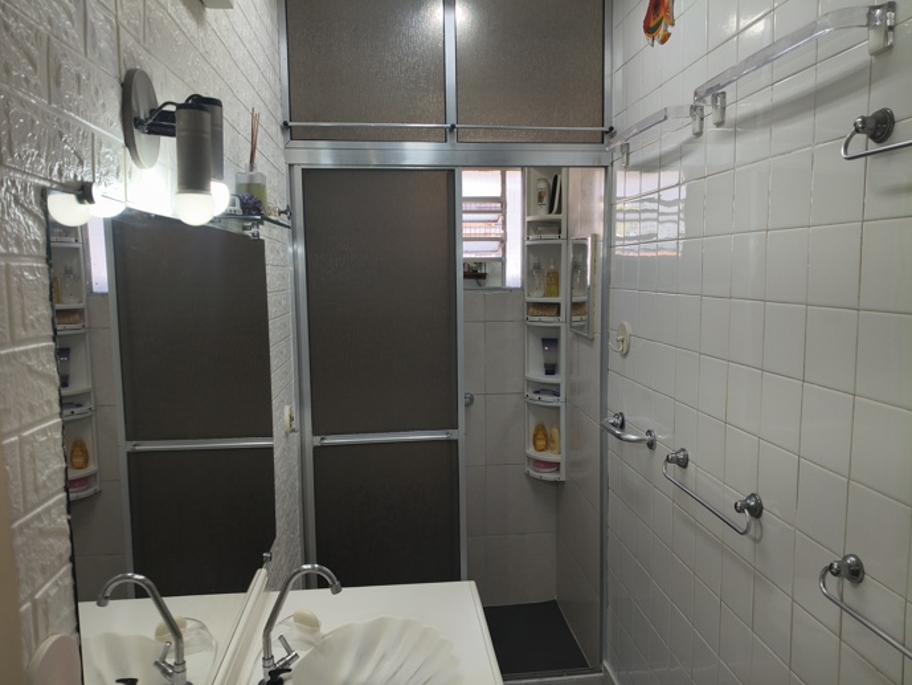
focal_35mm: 26
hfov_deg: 67.3
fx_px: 685
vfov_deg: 53.1
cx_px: 456
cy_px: 342
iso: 99
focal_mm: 4.81
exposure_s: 1/132
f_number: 1.8
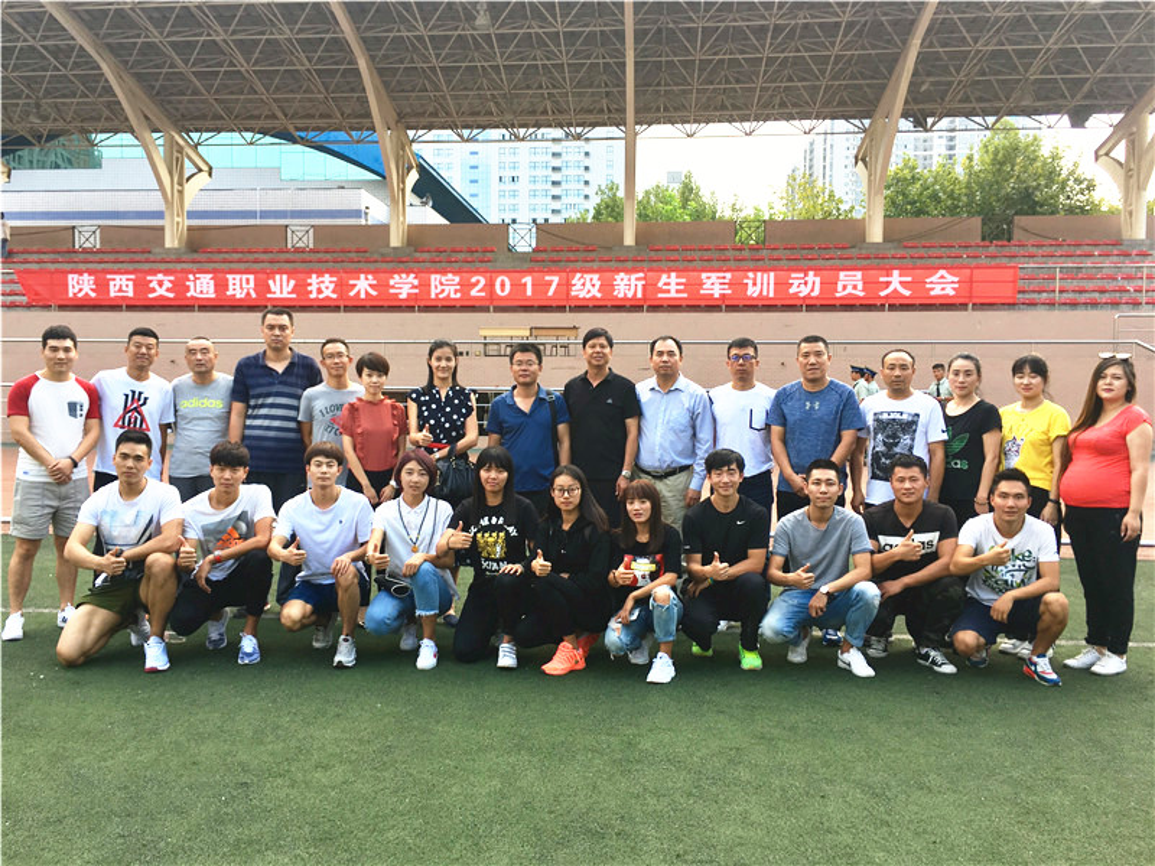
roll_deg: -0.3
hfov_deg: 61.7
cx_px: 578
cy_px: 433
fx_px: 968
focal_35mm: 29
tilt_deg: -2.6
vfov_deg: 48.2
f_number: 2.2
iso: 25
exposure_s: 1/133
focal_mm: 4.15
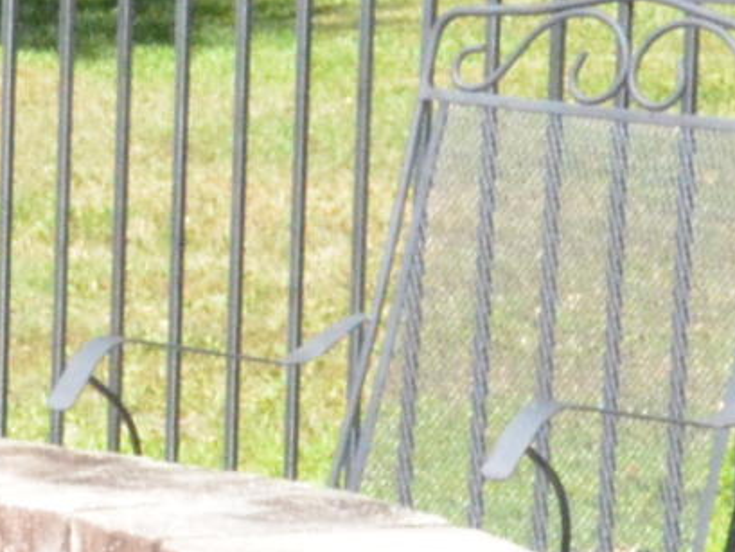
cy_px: 359
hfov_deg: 5.3
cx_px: -624
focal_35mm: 370
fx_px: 7848
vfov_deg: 4.0
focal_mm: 35
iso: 4000
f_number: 29
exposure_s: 1/250
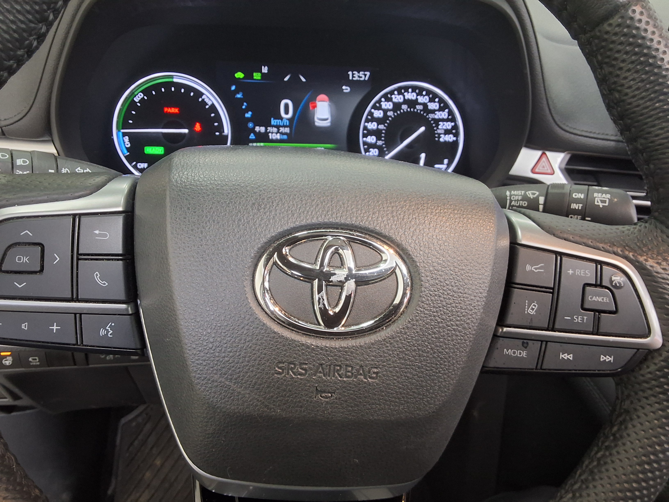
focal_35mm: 28
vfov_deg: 49.7
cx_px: 334
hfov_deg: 63.4
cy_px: 251
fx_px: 541
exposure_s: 1/30
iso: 250
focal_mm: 2.91
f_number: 1.9
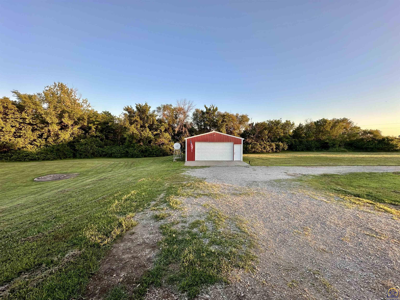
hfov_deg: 102.1
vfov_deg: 85.7
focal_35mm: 14
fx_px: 162
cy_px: 150
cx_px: 200
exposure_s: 1/268
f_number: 2.2
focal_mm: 2.22
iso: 40
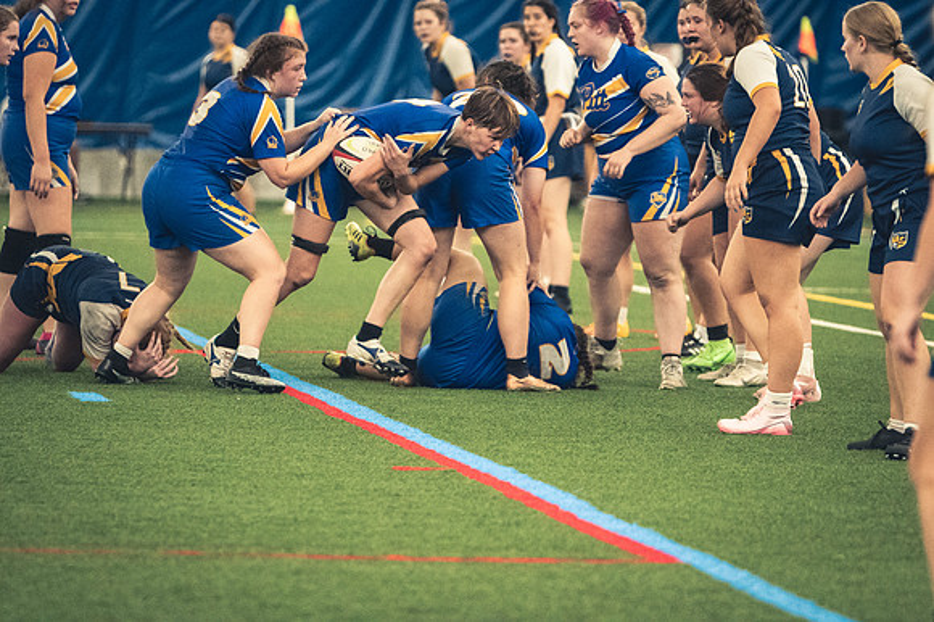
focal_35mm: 292
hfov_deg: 7.1
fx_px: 7571
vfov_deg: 4.7
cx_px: 467
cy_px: 311
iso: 12800
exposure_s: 1/500
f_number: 2.8
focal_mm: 195
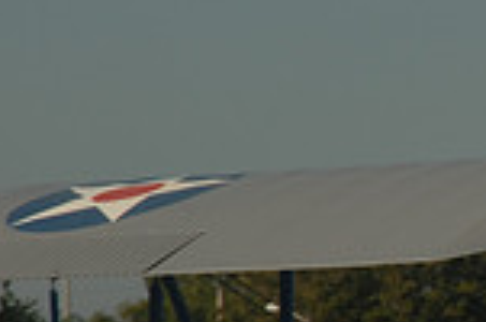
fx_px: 7787
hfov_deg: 3.6
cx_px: 875
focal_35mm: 578
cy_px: 328
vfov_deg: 2.4
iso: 100
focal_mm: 100
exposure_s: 1/250
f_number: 11
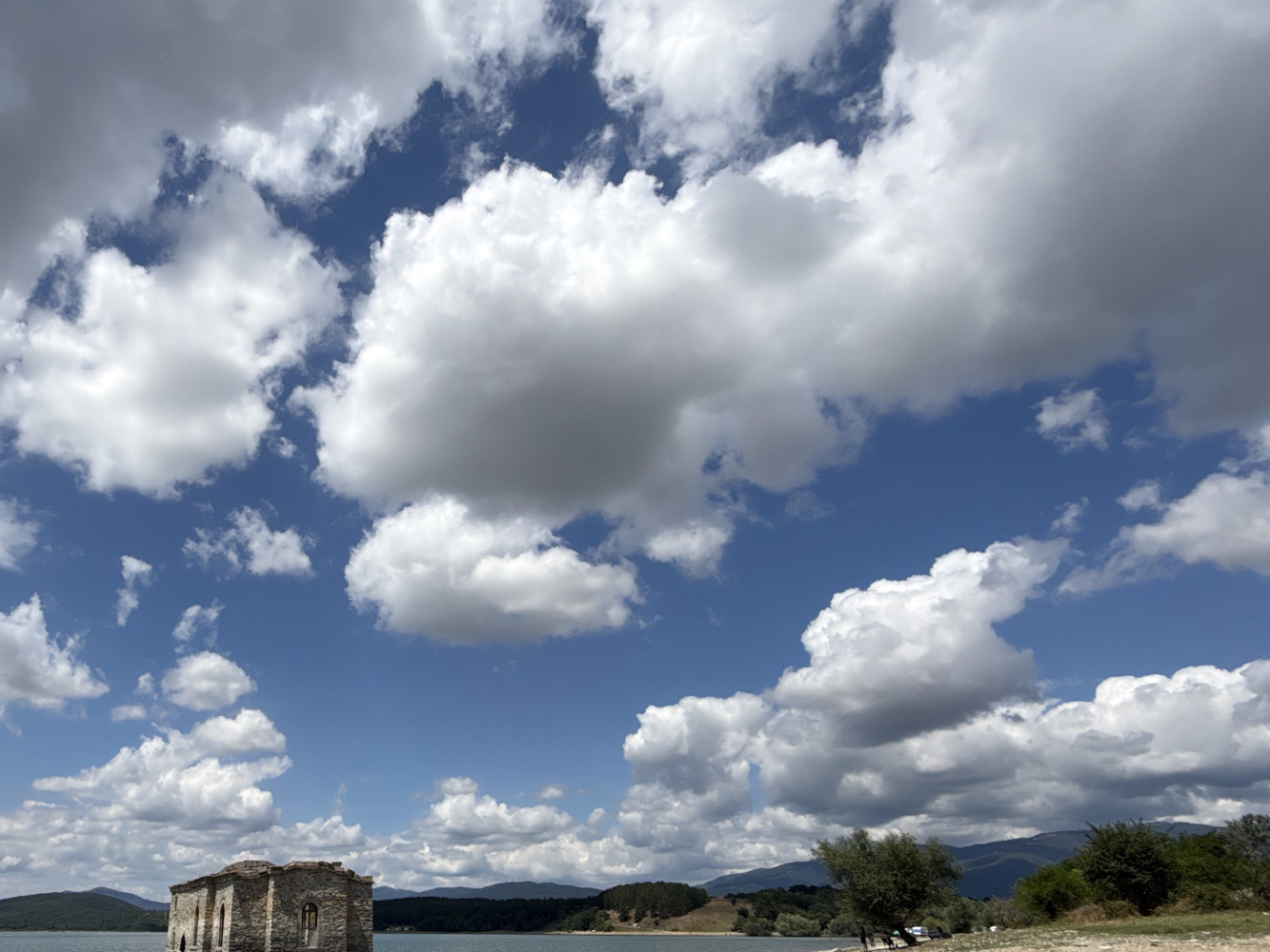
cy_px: 580
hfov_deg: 74.8
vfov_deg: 62.8
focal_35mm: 21
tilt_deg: +25.5
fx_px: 771
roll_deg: -0.4
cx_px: 360
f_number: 2.2
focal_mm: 2.22
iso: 50
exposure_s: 1/4762
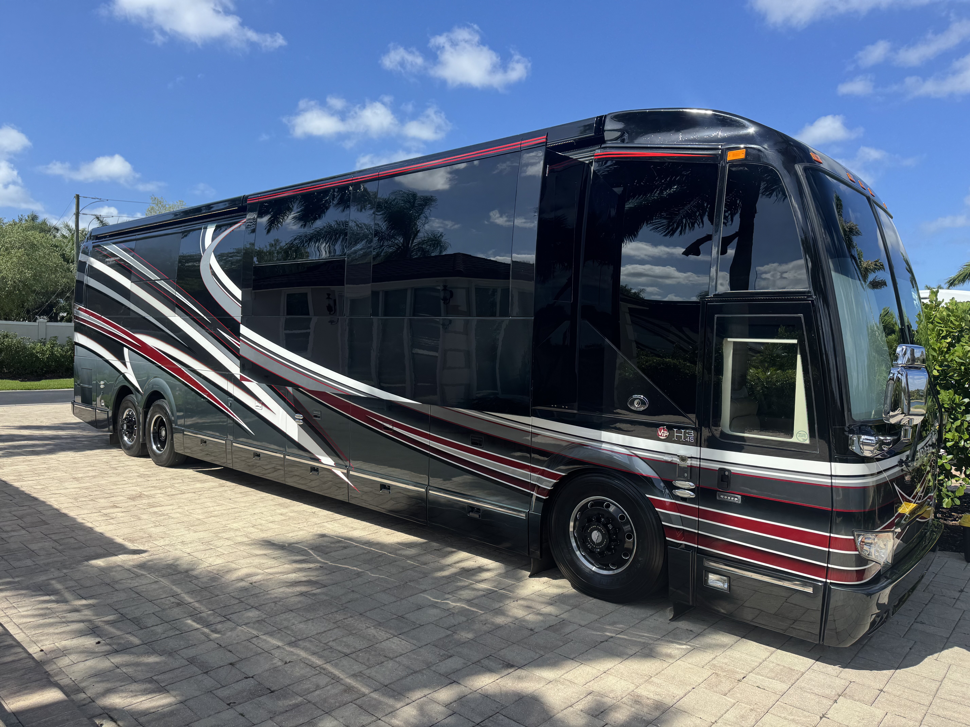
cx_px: 485
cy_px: 364
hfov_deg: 71.6
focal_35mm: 24
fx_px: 673
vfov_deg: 56.8
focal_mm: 6.76
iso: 80
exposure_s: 1/2604
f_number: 1.78
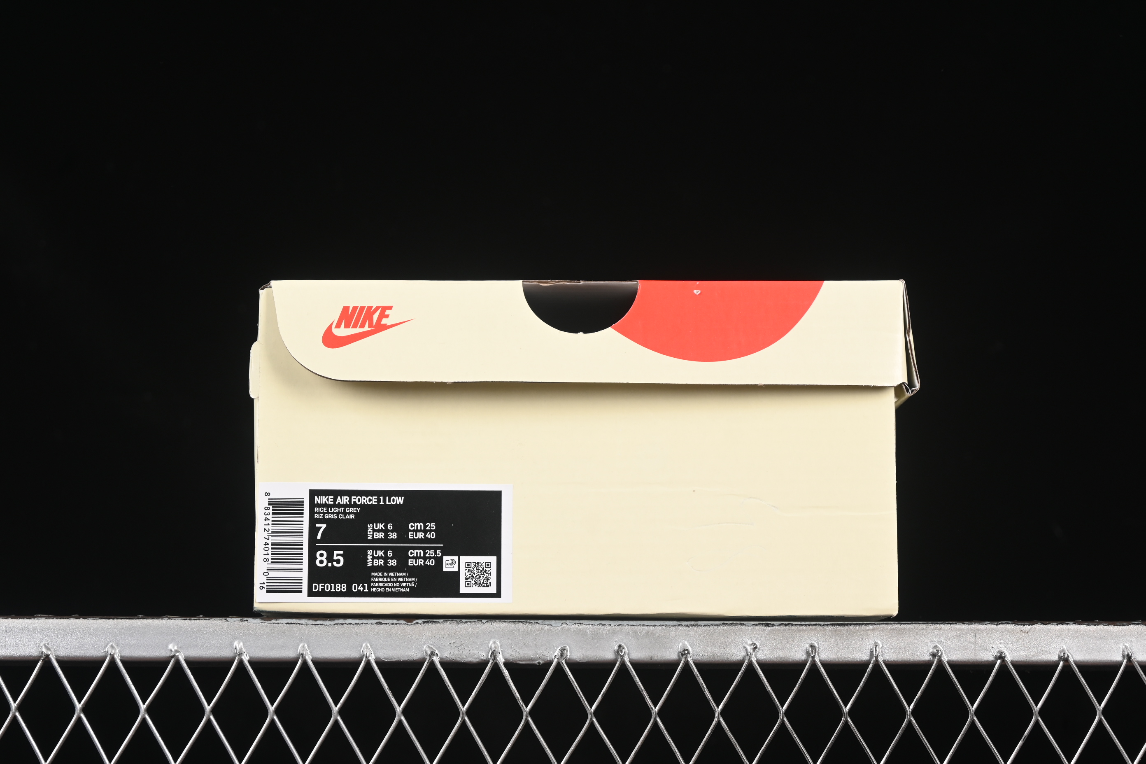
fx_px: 2387
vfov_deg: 18.2
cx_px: 573
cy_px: 382
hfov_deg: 27.0
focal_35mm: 75
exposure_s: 1/60
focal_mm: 50
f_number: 7.1
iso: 160
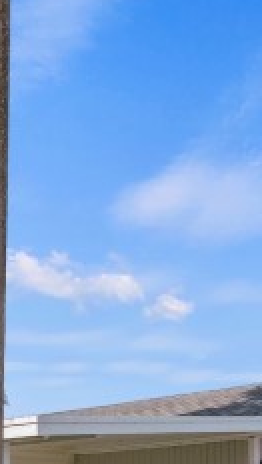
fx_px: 850
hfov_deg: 17.5
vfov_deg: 28.5
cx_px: 102
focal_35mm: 69
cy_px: 470
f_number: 6
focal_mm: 4
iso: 125
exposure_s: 1/500
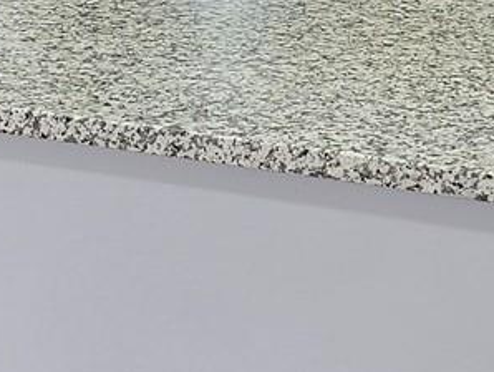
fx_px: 2257
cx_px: 322
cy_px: -30
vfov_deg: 9.3
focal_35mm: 158
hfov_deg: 12.5
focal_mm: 6.3
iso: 80
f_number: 1.7
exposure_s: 1/52
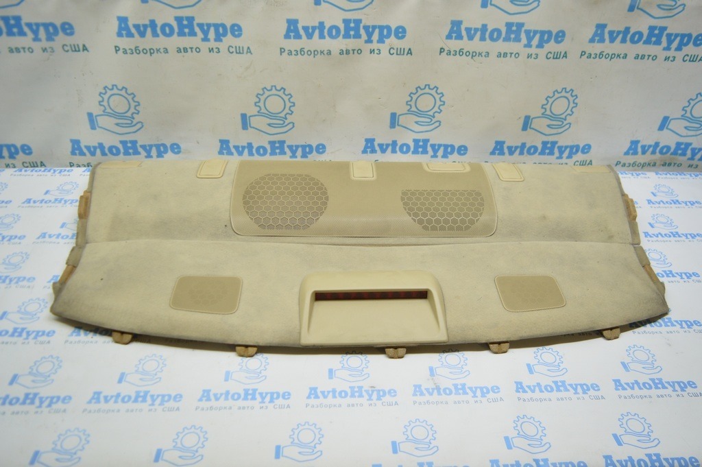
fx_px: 526
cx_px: 351
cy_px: 234
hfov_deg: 67.4
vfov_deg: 47.9
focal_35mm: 27
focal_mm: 18
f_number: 3.5
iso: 400
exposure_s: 1/60
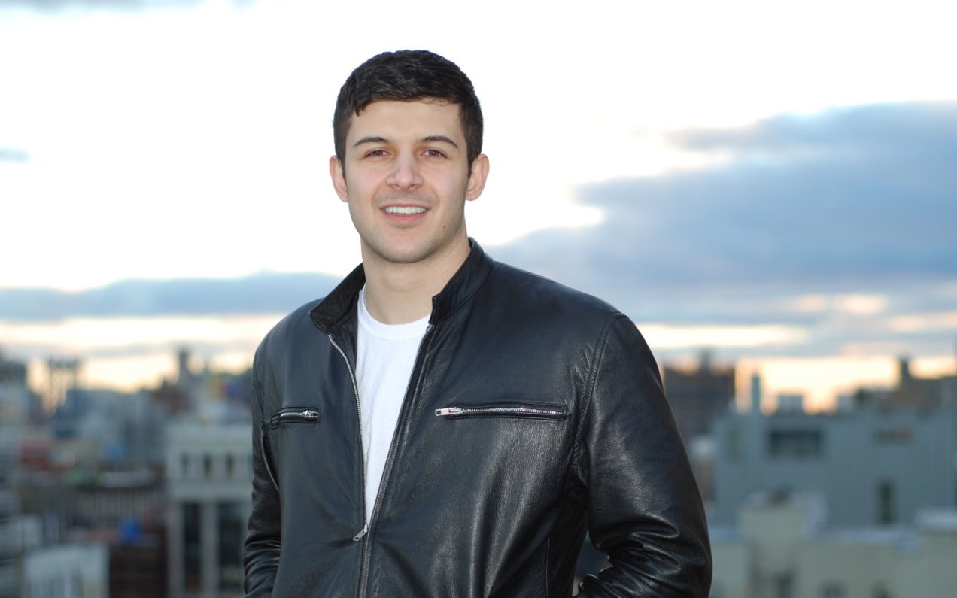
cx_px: 476
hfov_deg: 26.8
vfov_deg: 16.9
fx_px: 2008
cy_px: 314
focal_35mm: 77
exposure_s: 1/160
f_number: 2.8
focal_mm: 50
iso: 100
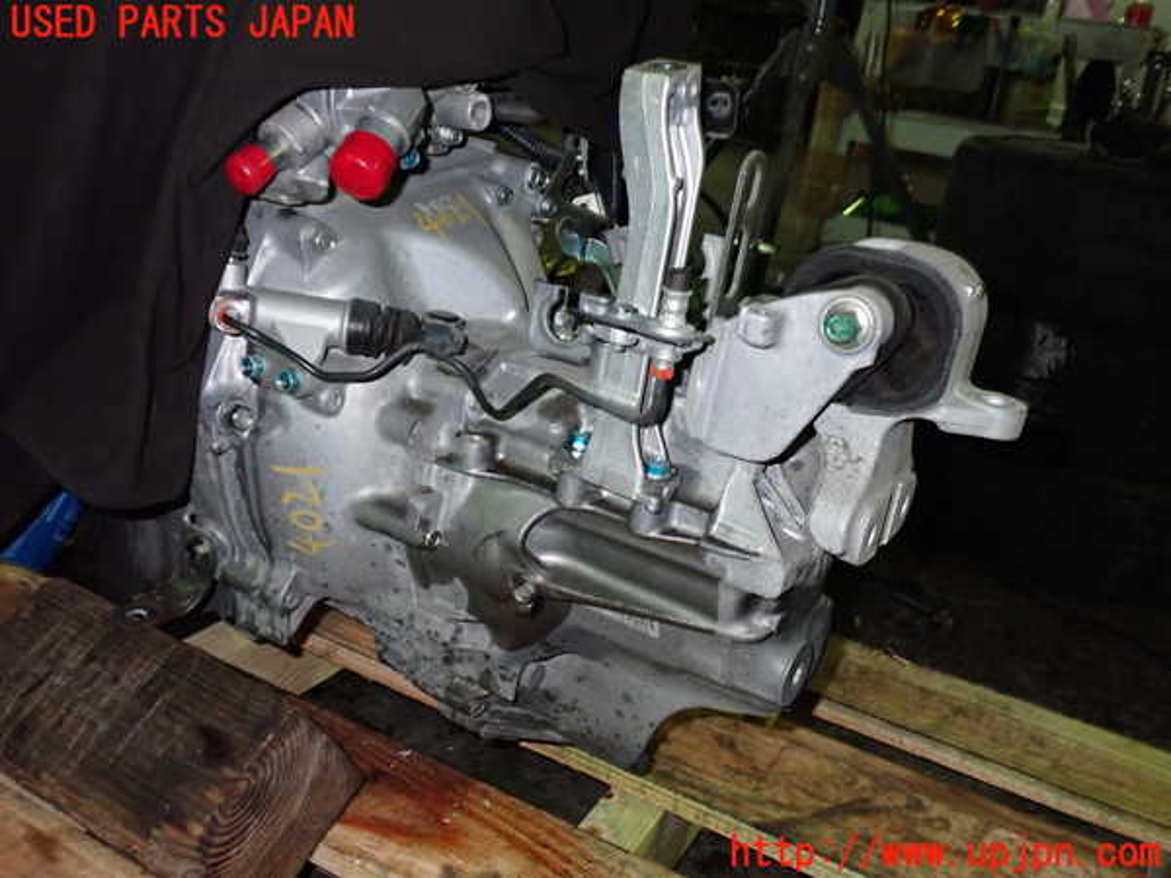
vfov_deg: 44.2
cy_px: 439
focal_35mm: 32
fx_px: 1083
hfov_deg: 56.8
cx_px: 586
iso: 640
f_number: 7.1
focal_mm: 5.79
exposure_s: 1/30
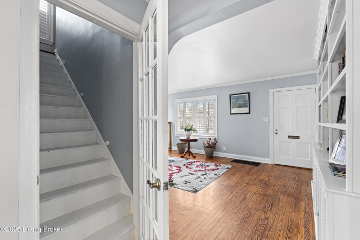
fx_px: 160
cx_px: 180
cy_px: 120
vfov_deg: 73.7
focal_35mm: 16
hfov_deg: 96.7
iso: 400
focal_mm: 16
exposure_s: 1.3
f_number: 8
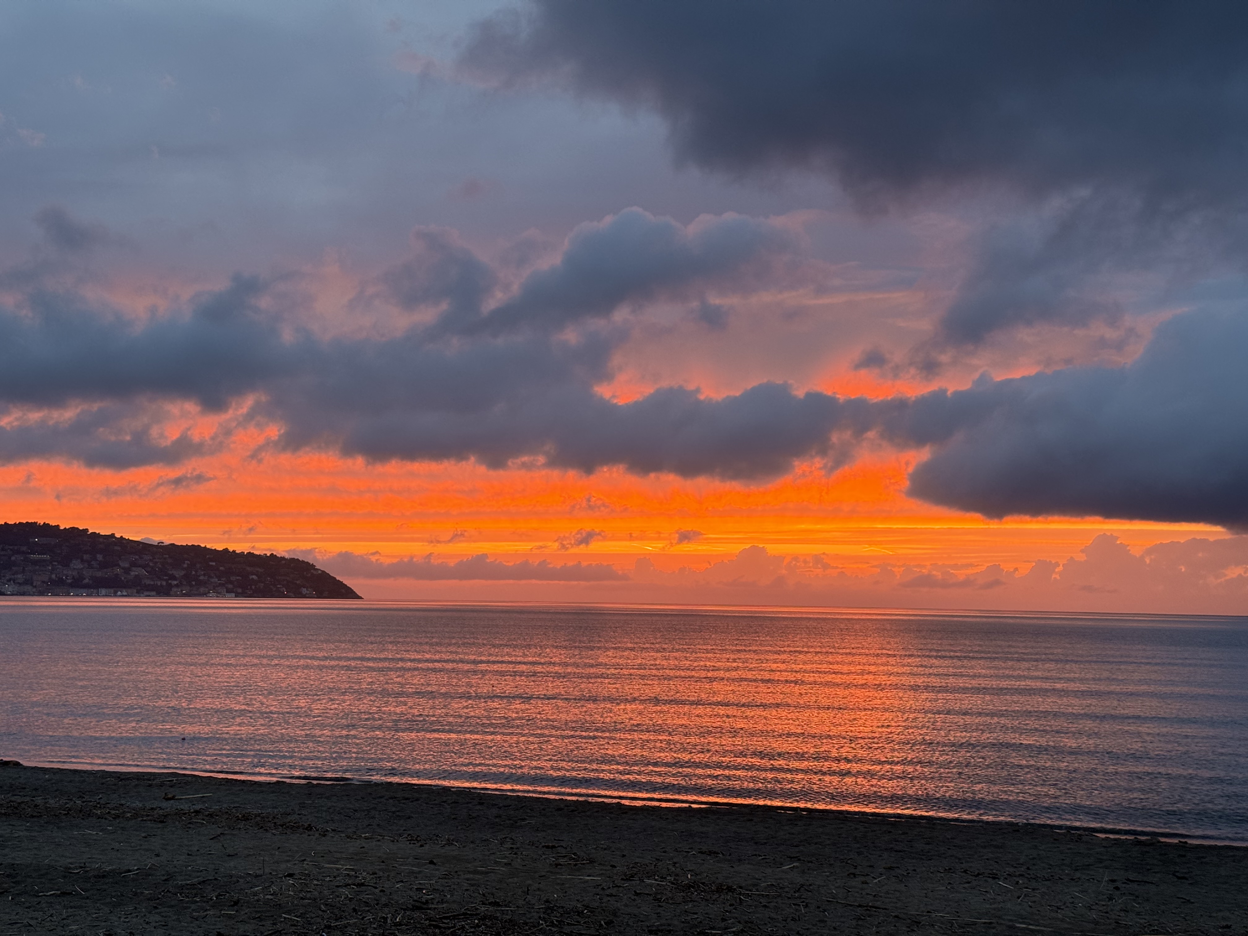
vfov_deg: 30.3
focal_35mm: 48
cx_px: 624
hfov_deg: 39.7
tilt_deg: +5.1
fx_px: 1731
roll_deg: -0.6
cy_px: 468
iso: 100
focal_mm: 6.76
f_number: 1.78
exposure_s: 1/89
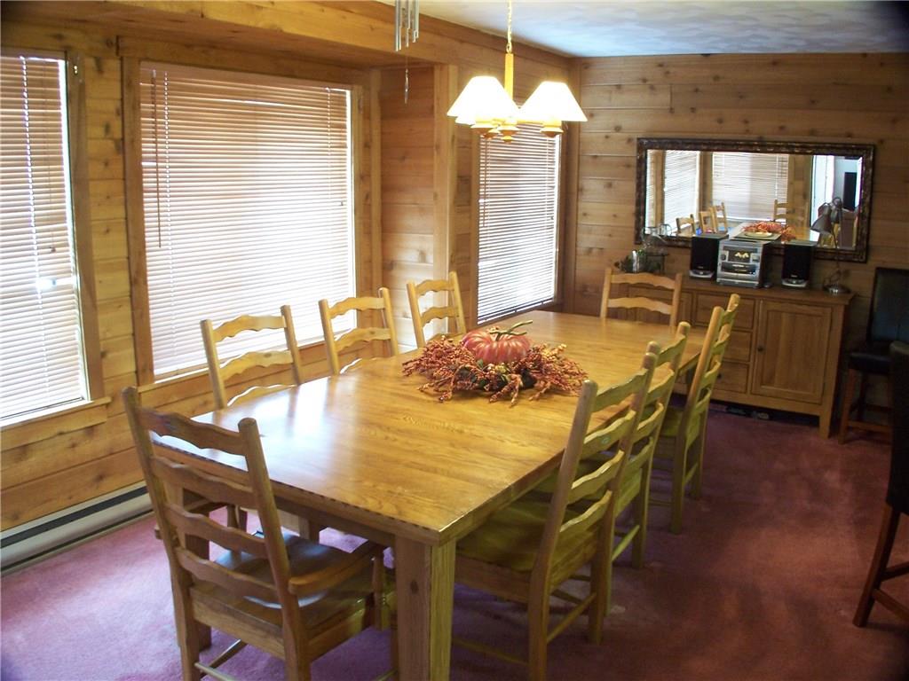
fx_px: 998
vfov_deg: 37.7
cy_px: 340
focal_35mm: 38
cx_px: 454
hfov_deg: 49.0
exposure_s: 1/4
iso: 140
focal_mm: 6.3
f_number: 2.8
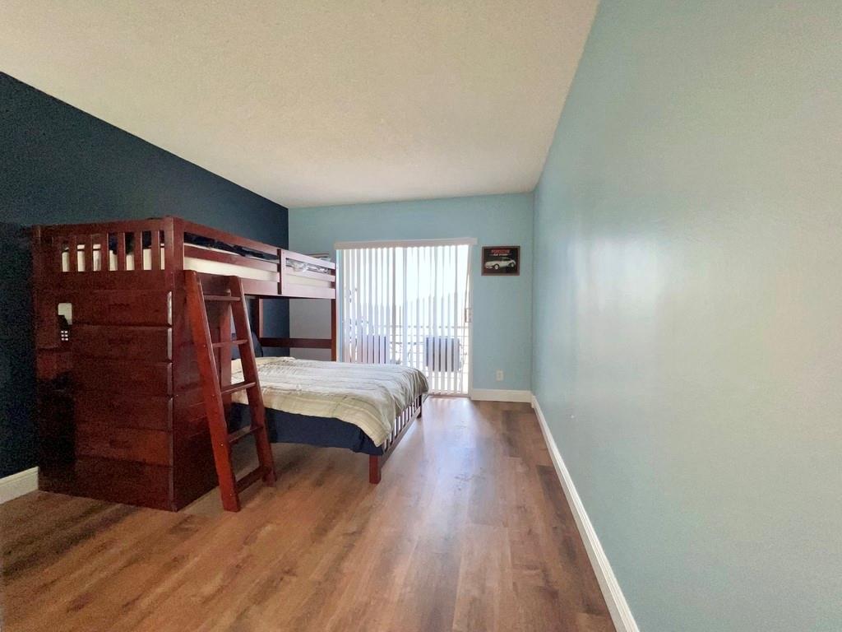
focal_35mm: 13
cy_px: 316
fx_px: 316
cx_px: 421
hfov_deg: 106.2
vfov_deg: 89.9
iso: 125
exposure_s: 1/121
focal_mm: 1.57
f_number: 1.8
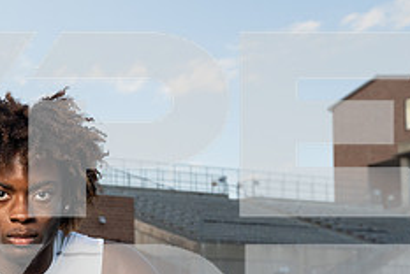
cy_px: 338
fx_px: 1220
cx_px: 0
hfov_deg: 18.6
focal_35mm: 107
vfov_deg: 12.5
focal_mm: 43
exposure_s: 1/250
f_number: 6.3
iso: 320
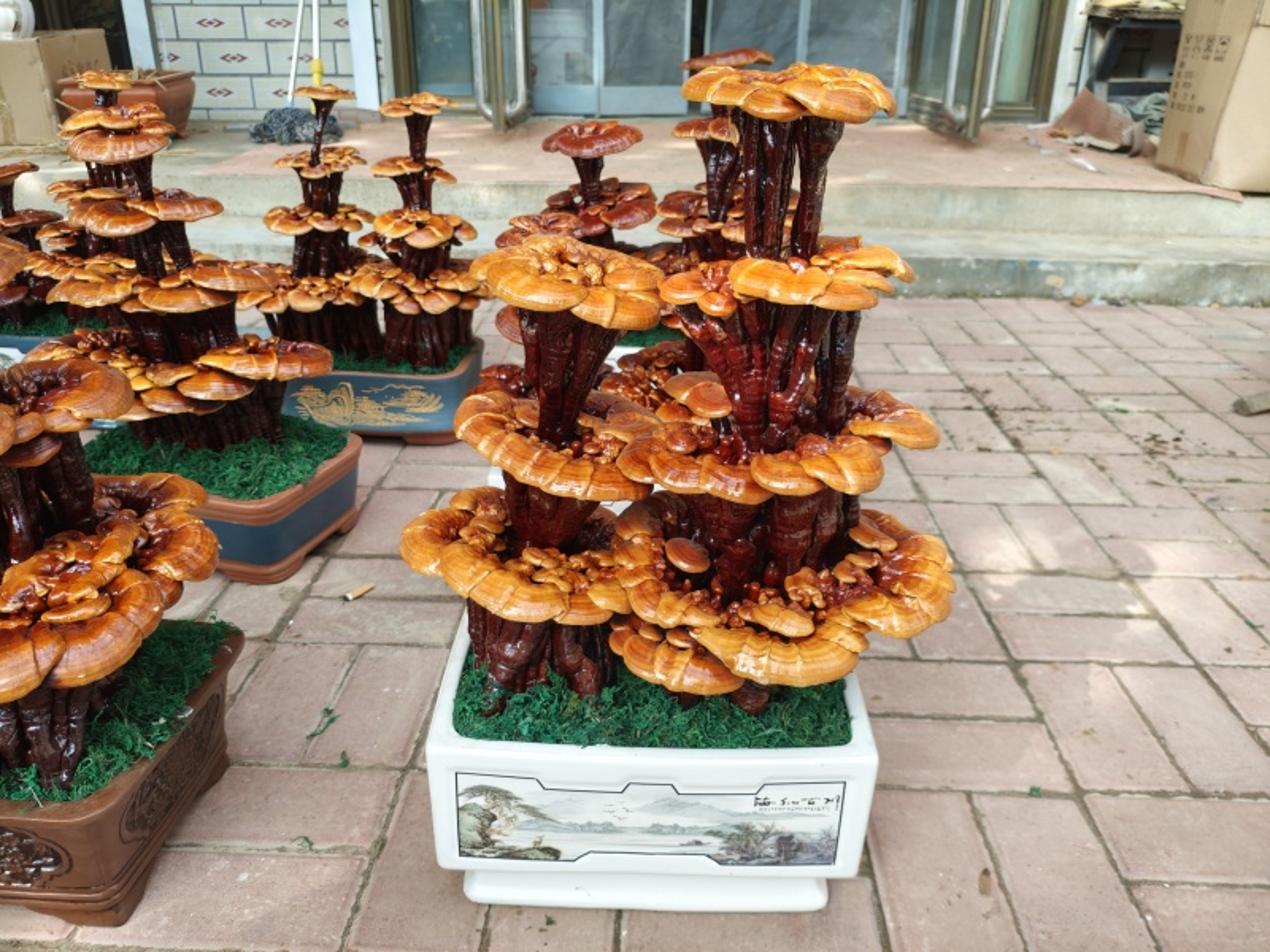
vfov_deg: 53.1
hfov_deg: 67.3
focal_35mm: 26
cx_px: 635
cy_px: 476
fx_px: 954
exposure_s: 1/170
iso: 50
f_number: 1.5
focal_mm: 4.94
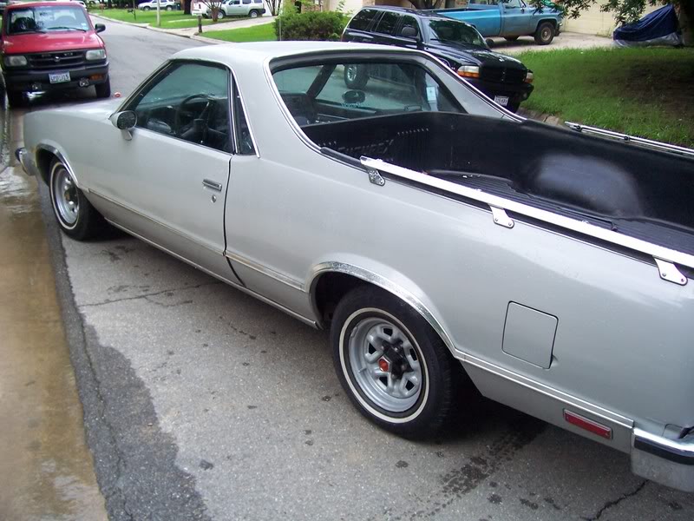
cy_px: 260
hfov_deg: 54.0
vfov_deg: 41.8
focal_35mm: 34
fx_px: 682
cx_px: 347
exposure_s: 1/30
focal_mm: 5.6
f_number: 2.7
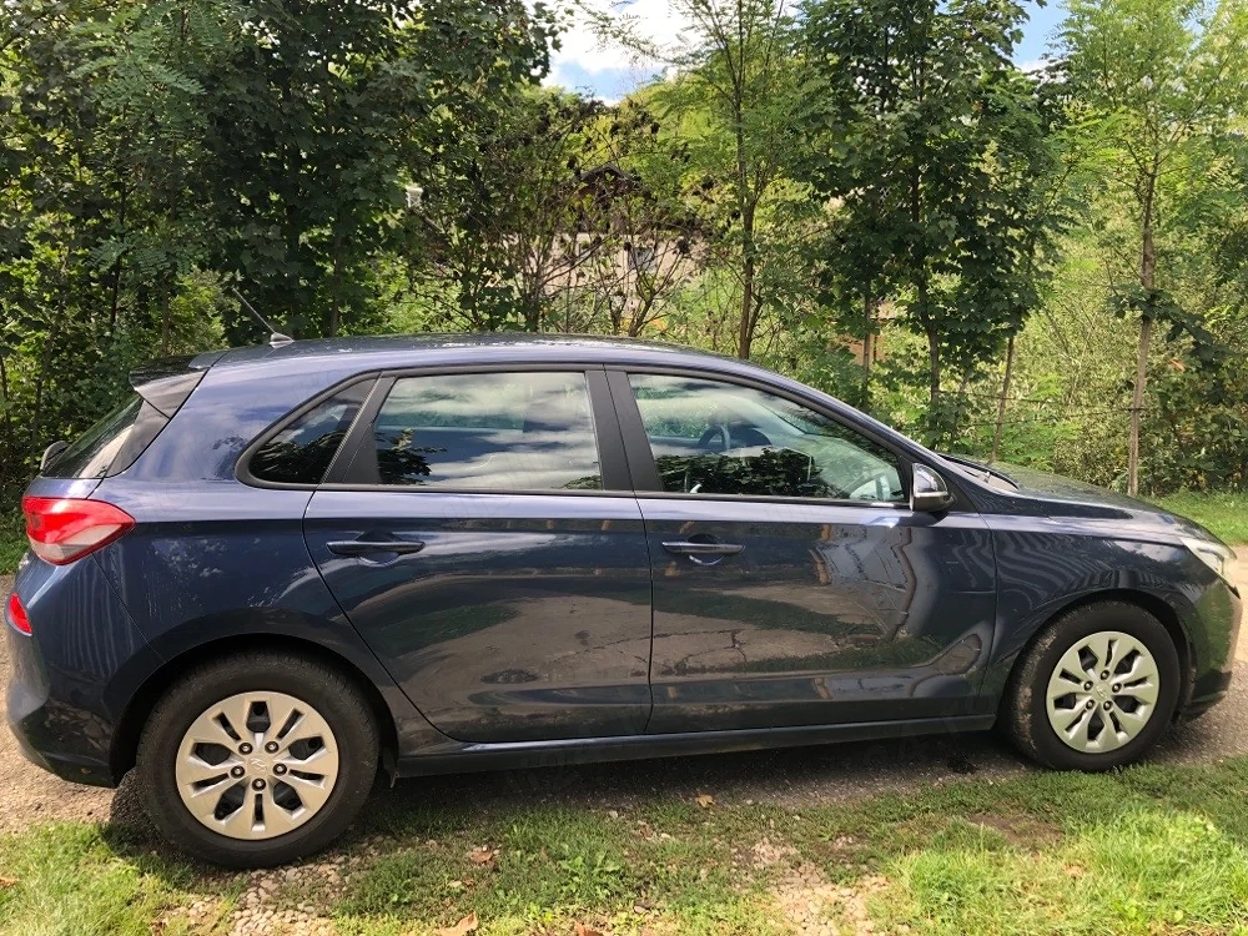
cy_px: 468
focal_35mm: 28
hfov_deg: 63.4
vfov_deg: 49.7
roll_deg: -1.5
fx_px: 1009
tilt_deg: -7.8
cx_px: 624
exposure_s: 1/198
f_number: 1.8
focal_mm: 3.99
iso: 20
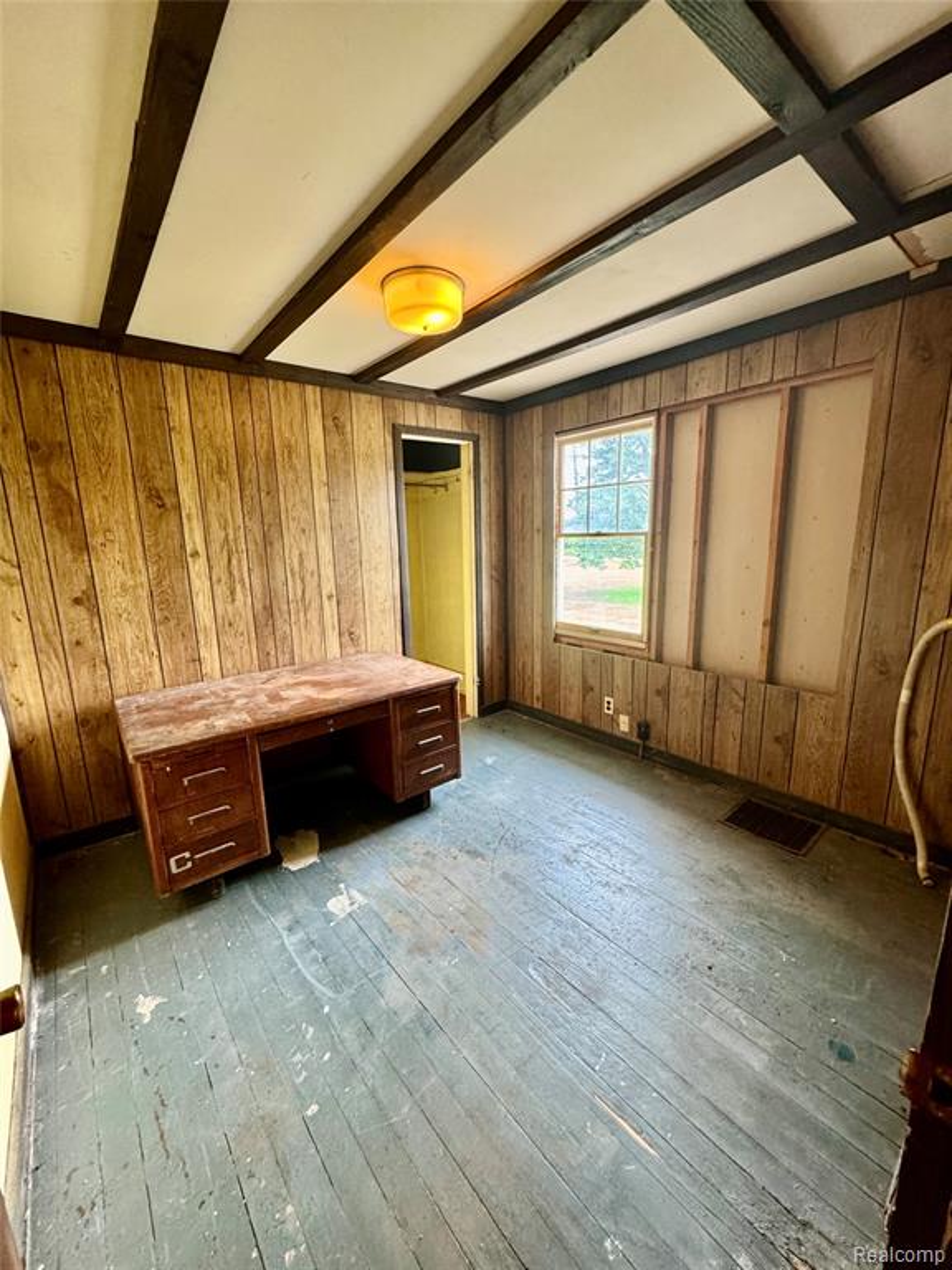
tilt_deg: -10.0
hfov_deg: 85.7
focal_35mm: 14
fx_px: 513
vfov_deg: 102.1
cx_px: 476
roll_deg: +1.3
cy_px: 635
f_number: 2.2
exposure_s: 1/120
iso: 320
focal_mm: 2.22
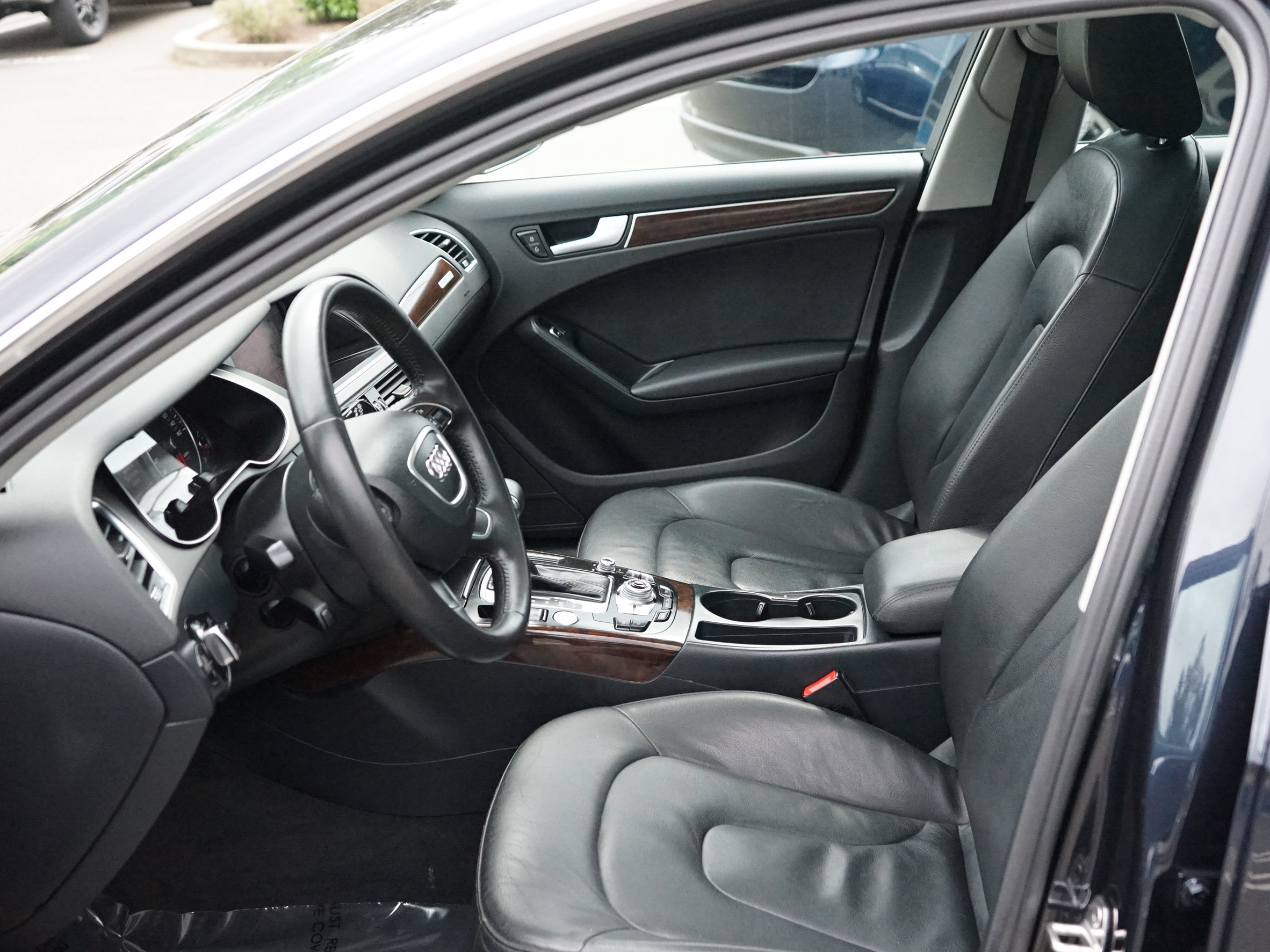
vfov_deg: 32.9
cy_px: 521
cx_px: 655
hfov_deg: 42.9
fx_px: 1614
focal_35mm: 44
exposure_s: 1/2500
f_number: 4.5
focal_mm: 36
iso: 6400
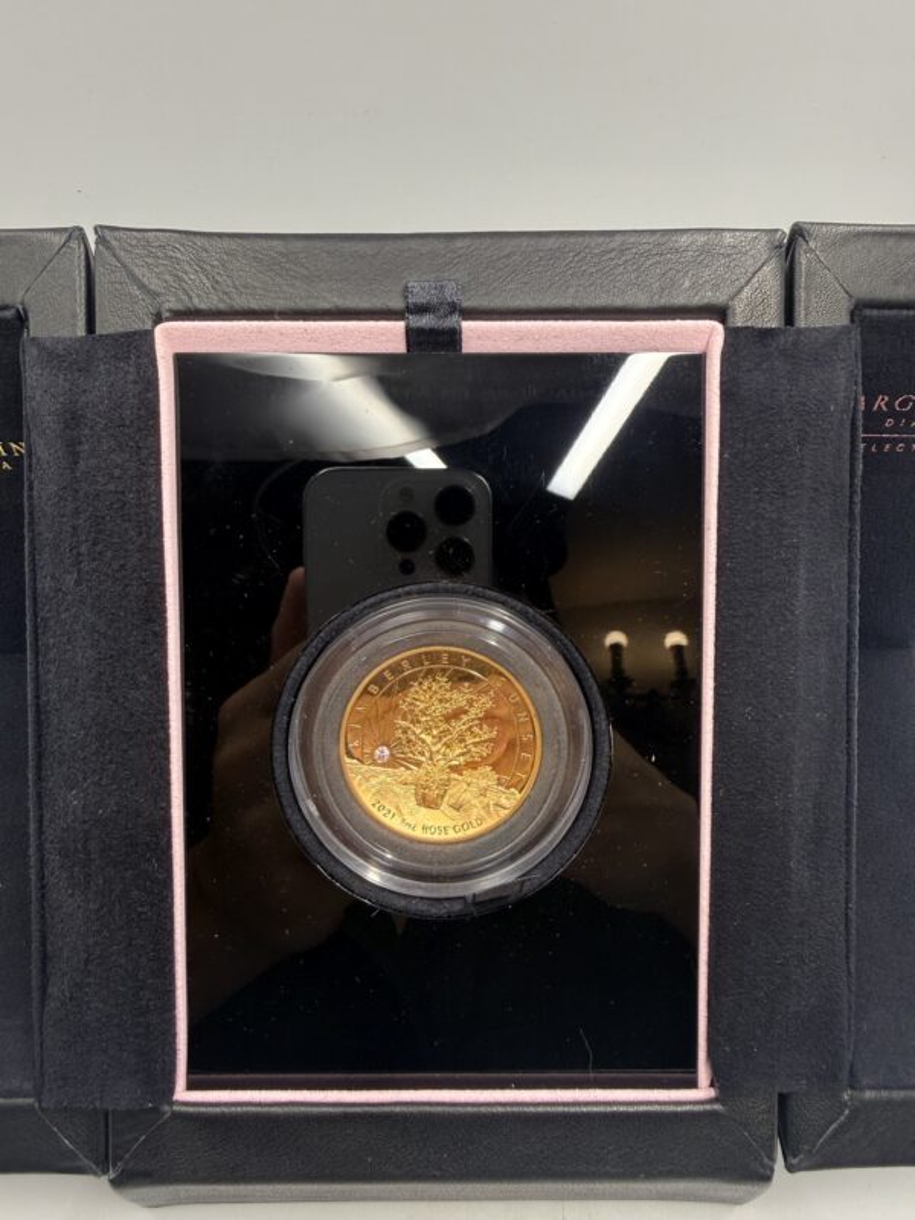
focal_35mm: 24
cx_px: 458
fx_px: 846
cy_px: 610
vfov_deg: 71.6
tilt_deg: -46.3
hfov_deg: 56.8
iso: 64
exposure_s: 1/101
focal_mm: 2.22
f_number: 2.2
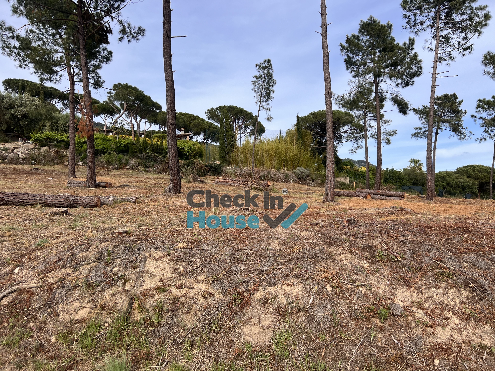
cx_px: 248
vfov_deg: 53.1
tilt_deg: +3.4
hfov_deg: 67.3
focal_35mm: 26
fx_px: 372
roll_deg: +3.2
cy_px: 186
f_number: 1.5
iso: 50
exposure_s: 1/2404
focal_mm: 5.7
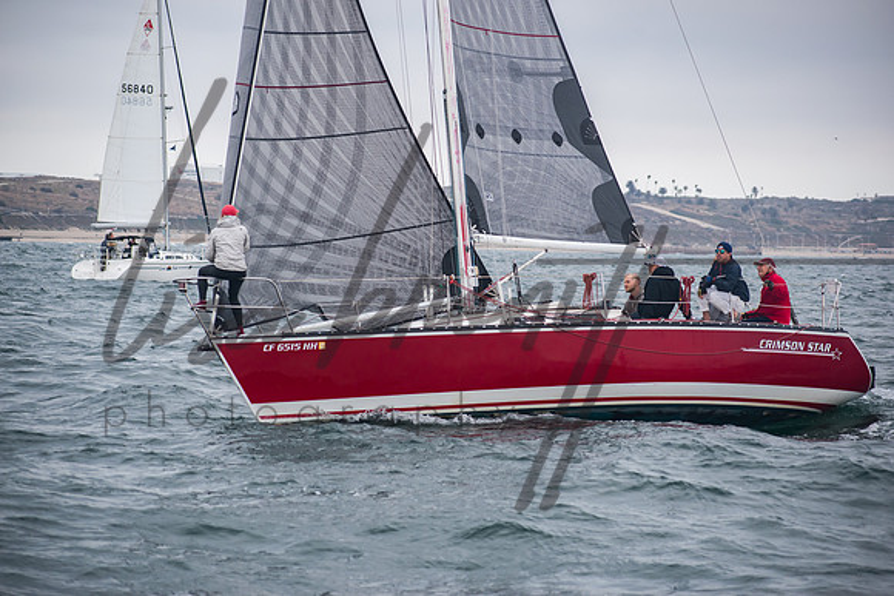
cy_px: 298
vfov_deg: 7.0
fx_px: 4843
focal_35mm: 195
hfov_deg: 10.5
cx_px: 447
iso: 400
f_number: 5.6
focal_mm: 130
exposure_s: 1/500
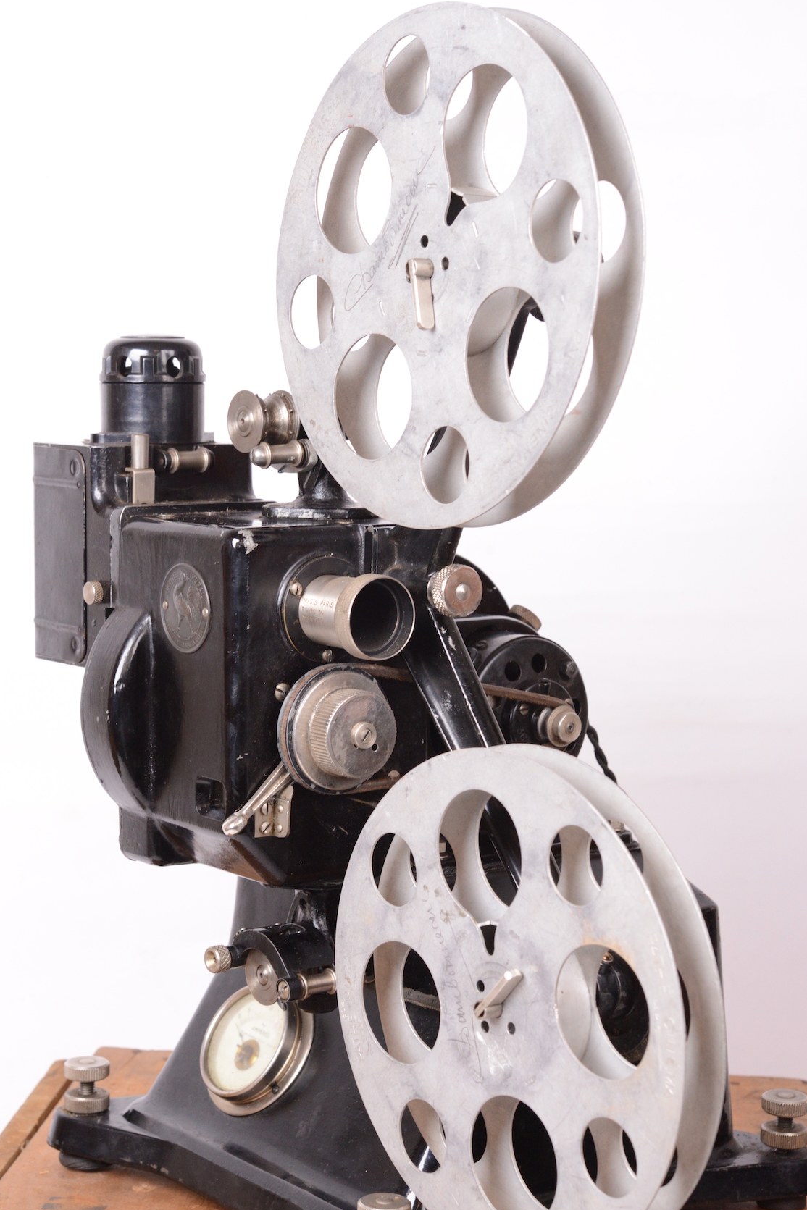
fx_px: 2354
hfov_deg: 19.4
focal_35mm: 70
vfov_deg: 28.8
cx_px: 355
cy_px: 662
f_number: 9
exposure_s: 1/80
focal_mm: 60
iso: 2500
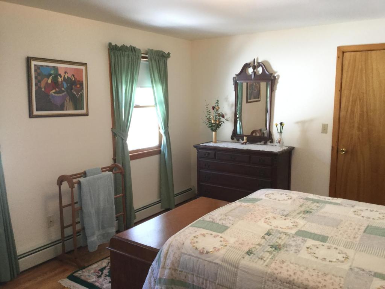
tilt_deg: -7.9
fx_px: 345
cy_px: 144
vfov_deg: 45.4
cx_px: 192
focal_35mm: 31
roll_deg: -0.2
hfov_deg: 58.4
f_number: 2.4
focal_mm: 3.3
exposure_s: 1/30
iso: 32
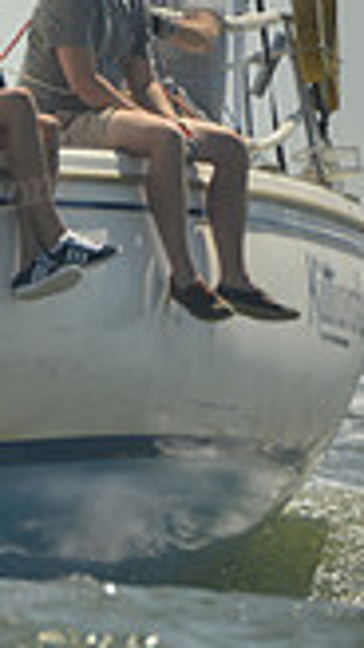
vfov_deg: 2.9
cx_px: -688
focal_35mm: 743
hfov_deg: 1.6
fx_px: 12775
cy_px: 89
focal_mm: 200
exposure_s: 1/1000
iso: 280
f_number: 8
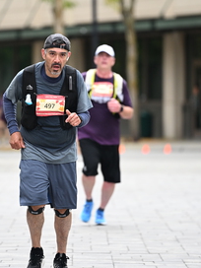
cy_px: 94
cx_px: 62
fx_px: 3012
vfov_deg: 5.1
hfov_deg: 3.8
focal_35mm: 389
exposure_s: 1/1600
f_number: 2.8
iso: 640
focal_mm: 200
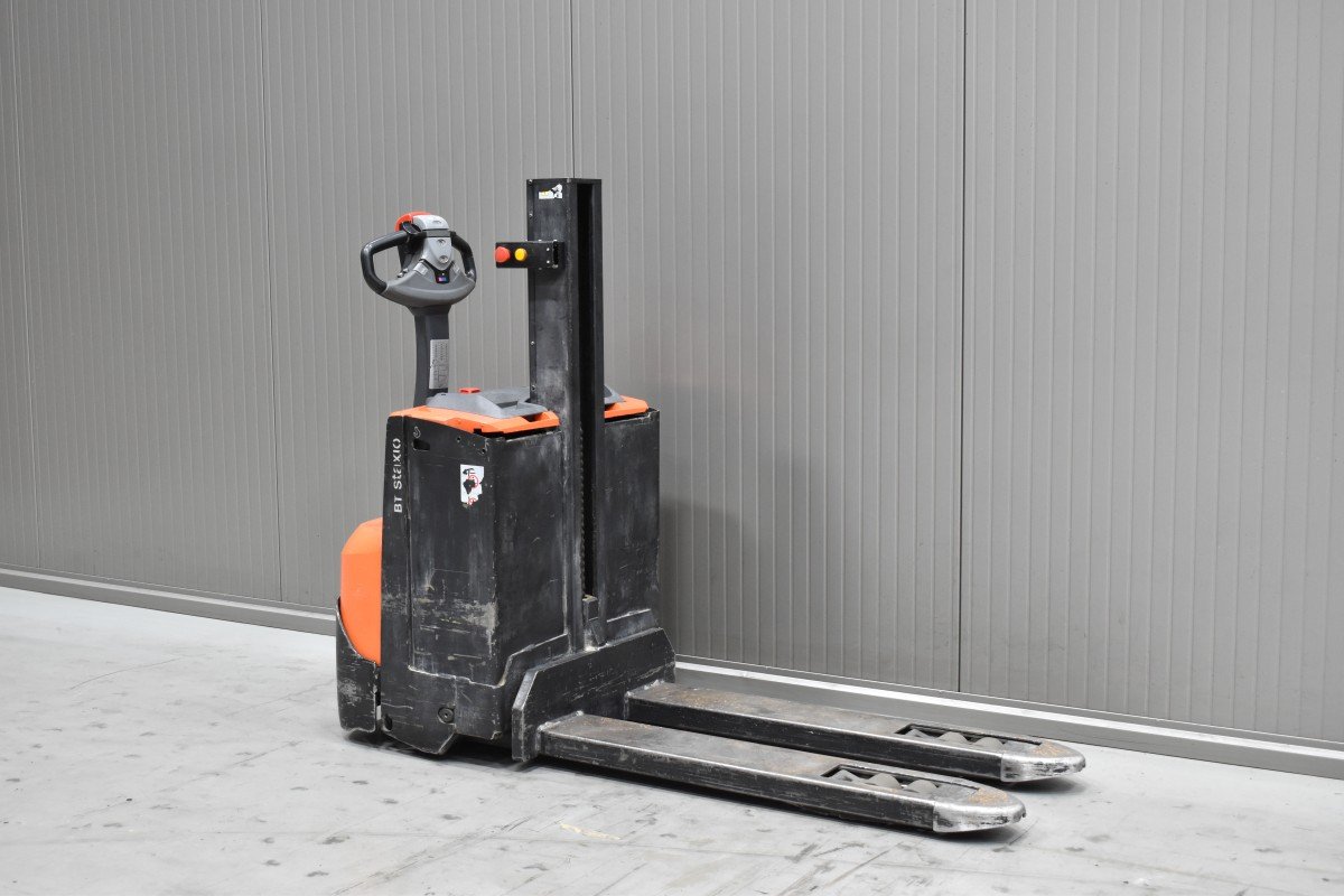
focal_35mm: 48
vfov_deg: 28.1
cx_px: 672
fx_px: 1792
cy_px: 448
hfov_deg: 41.1
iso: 1250
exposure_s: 1/25
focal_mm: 32
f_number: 5.6
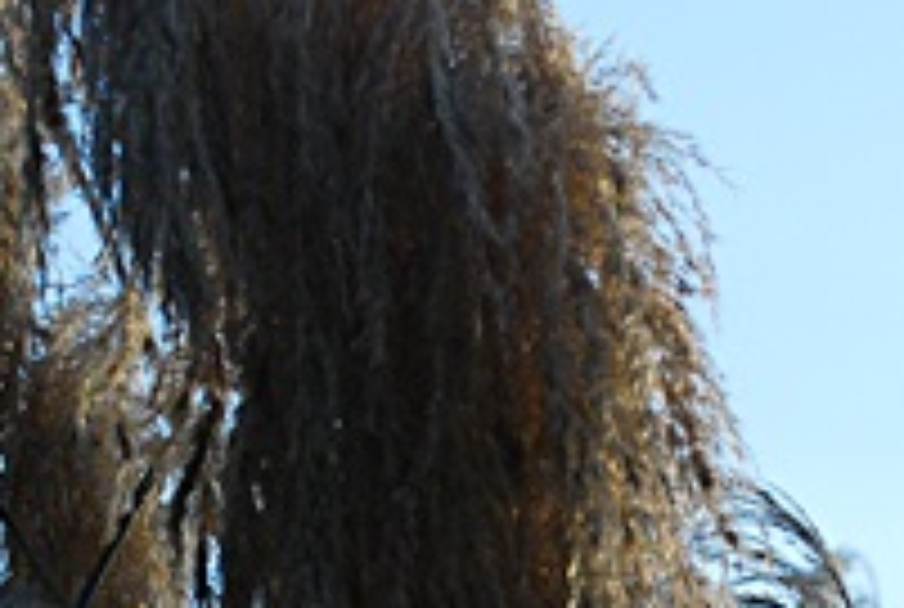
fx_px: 6015
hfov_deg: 8.6
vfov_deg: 5.8
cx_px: 576
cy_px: 649
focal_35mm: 239
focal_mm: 40
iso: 400
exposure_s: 1/1000
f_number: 5.6
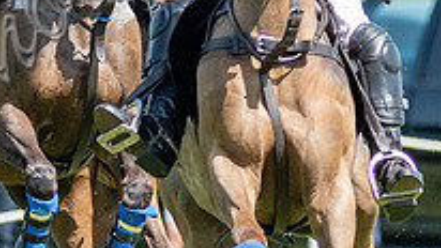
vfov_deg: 0.6
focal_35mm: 2181
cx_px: -149
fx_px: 25510
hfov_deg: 1.0
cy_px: 129
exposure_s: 1/5000
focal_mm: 300
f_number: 4
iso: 400
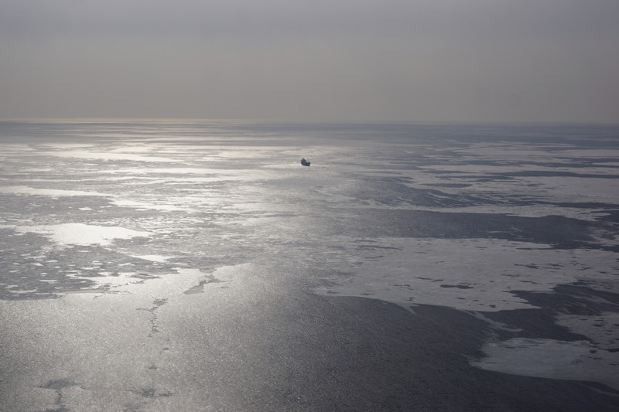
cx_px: 310
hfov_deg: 24.6
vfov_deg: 16.5
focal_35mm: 82
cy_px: 206
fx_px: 1418
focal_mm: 55
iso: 100
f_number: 5.6
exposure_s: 1/3200
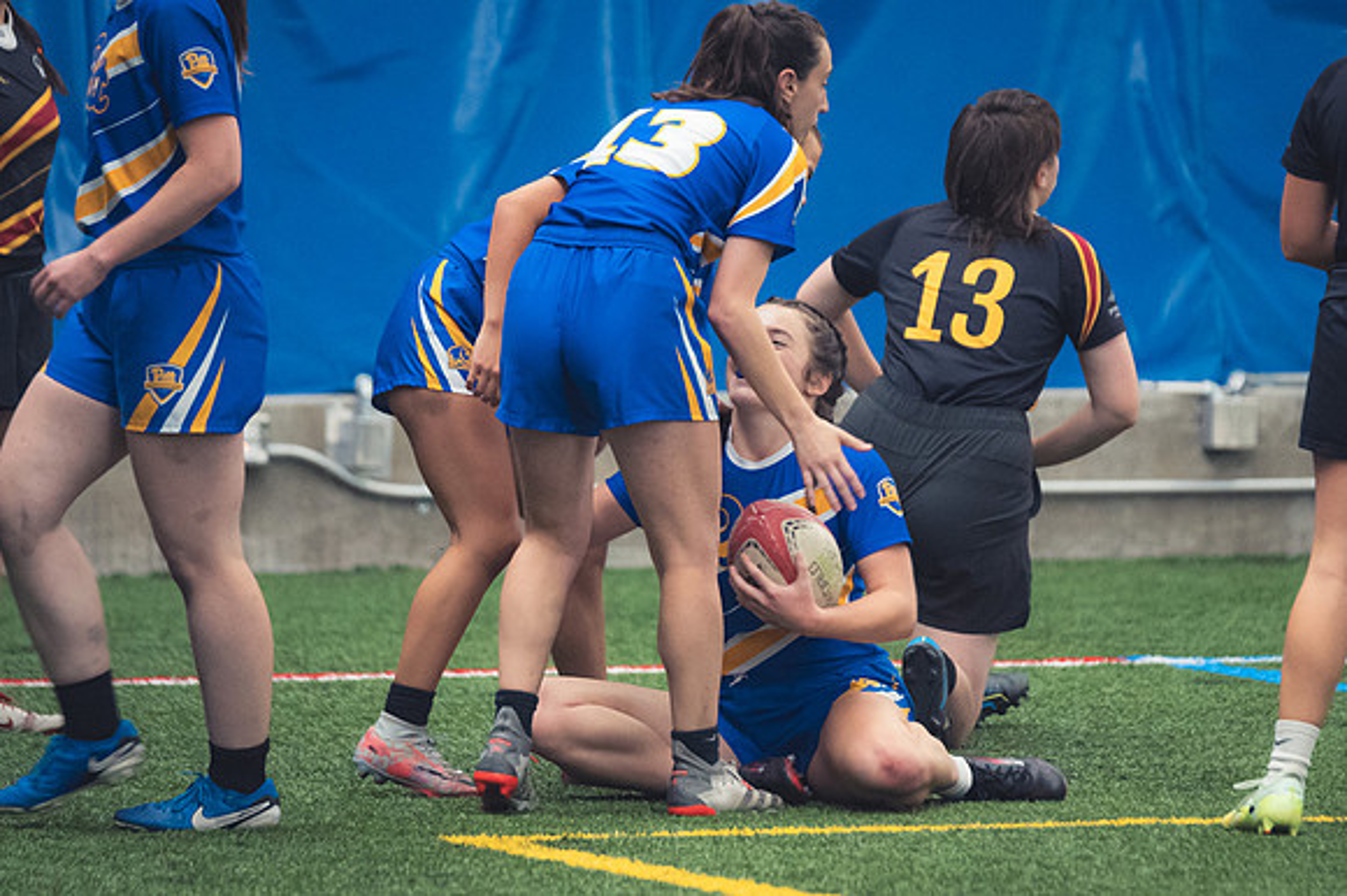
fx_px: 14489
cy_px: 520
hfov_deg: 5.3
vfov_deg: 3.5
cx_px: 748
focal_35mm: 387
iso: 3200
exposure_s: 1/320
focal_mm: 200
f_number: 2.8
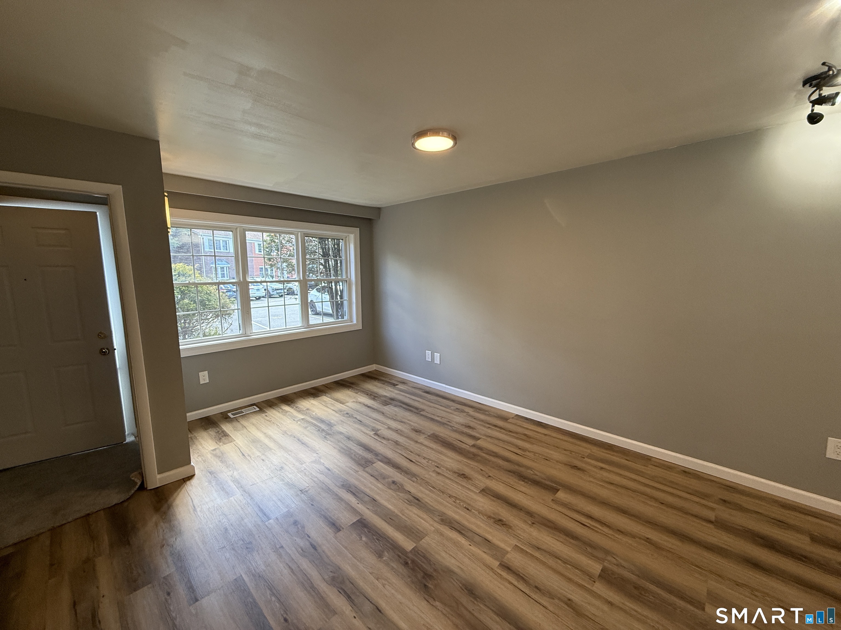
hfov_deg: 102.1
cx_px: 420
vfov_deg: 85.7
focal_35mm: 14
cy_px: 315
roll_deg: +0.7
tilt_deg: -5.9
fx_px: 340
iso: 125
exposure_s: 1/100
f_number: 2.2
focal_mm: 2.22
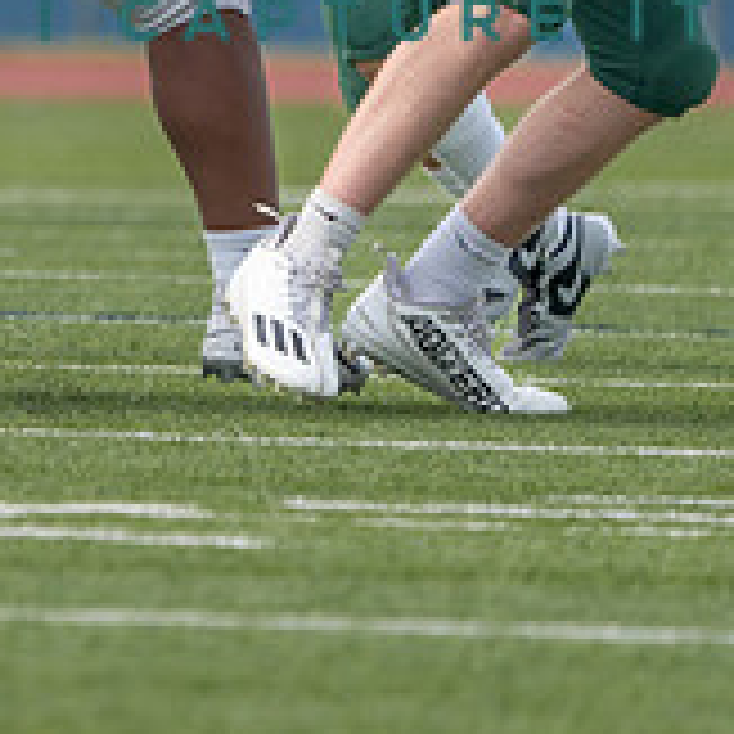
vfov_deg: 1.3
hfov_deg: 1.3
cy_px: -176
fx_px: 32410
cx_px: -504
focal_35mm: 1351
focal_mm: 400
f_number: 5.6
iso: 320
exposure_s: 1/1250
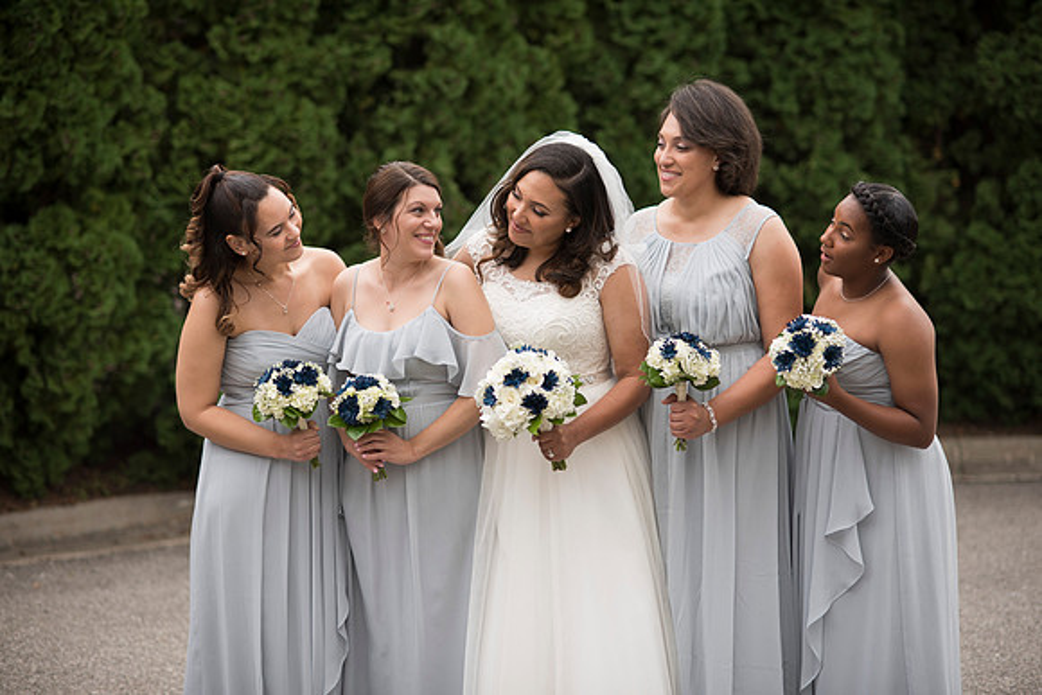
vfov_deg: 16.1
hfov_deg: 23.9
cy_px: 348
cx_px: 521
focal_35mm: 85
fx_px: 2461
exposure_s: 1/200
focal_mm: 85
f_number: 2.2
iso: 125
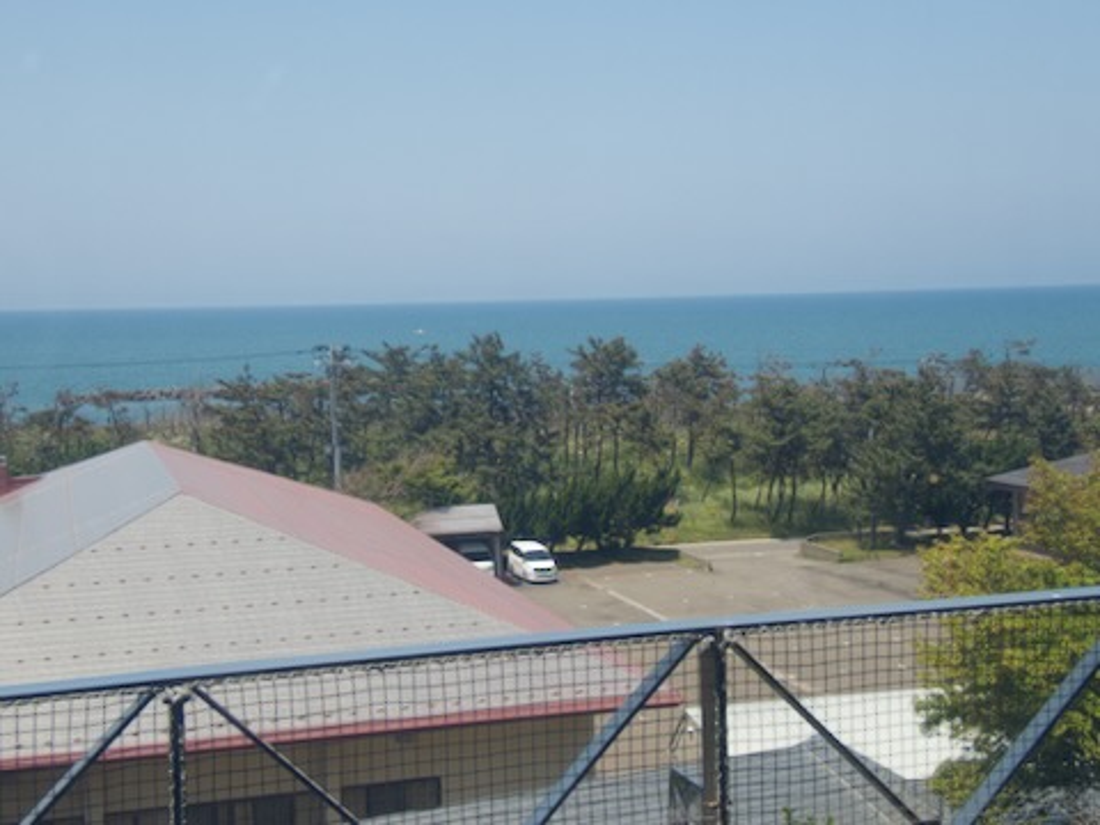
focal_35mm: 54
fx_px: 1716
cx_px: 550
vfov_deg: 27.0
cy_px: 412
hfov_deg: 35.5
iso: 100
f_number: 4.5
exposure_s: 1/400
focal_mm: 9.65
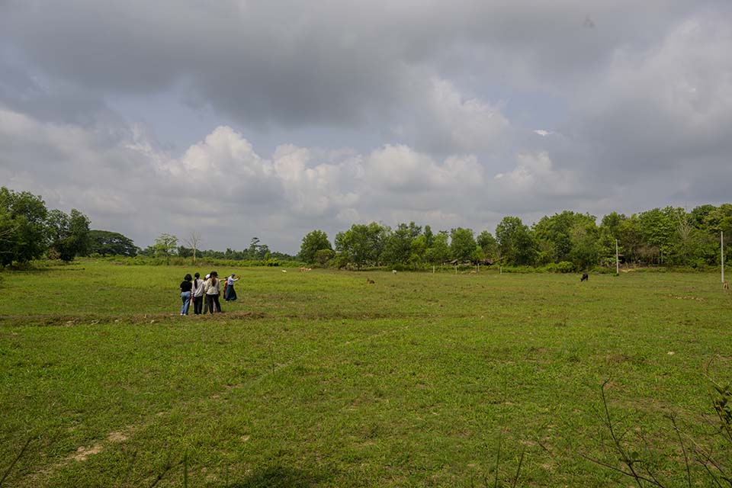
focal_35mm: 24
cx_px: 366
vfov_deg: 53.1
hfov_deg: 73.7
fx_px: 488
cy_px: 244
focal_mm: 24
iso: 360
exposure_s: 1/1000
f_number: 10
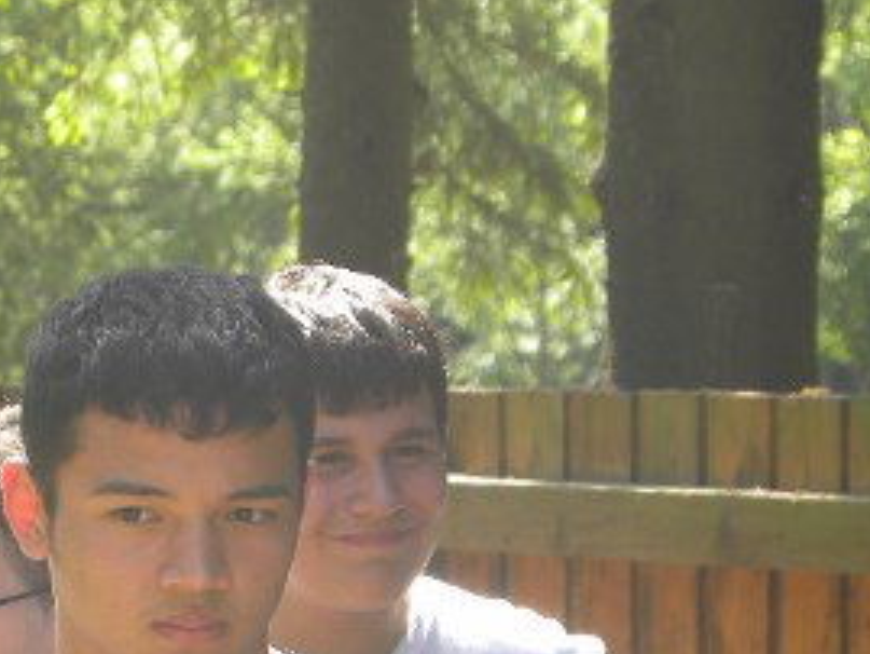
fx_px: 14785
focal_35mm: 588
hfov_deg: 3.4
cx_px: 74
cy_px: 609
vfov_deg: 2.5
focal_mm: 44
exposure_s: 1/81.7
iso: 64
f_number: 4.5
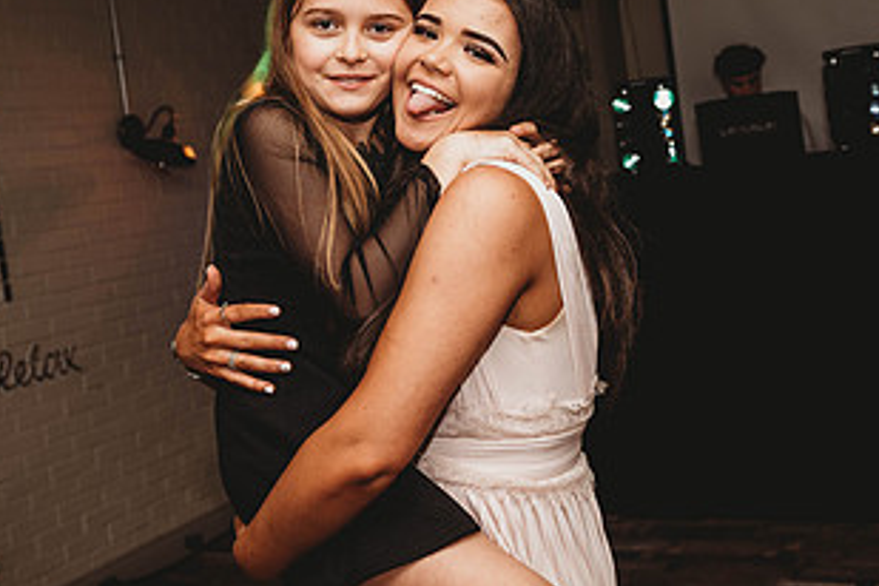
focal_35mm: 45
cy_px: 209
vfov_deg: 29.7
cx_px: 486
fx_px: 1099
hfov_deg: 43.5
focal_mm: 24
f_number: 4
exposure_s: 1/80
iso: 400
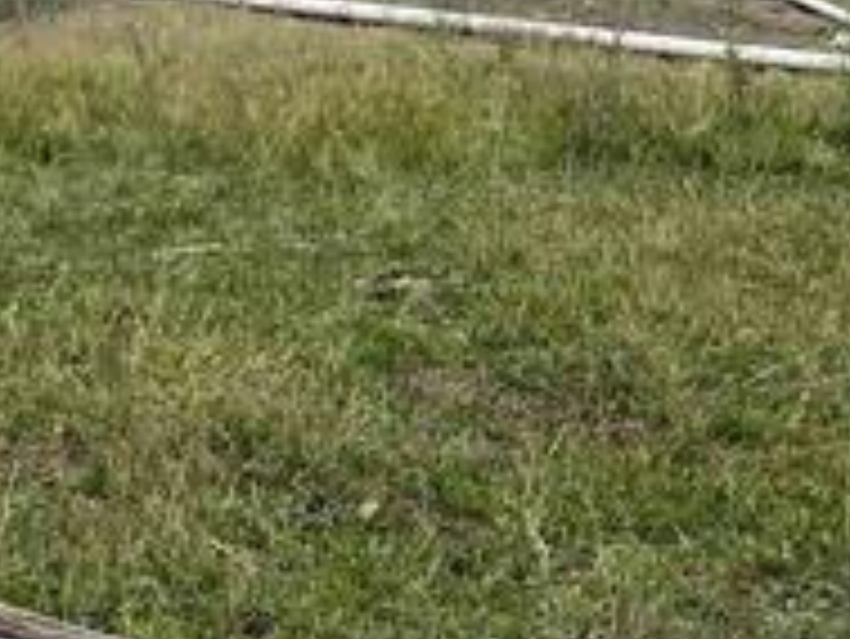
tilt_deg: -9.0
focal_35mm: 141
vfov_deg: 10.5
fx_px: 3464
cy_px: 274
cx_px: 922
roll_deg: +0.6
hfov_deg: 13.7
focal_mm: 4.2
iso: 32
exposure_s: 1/2398
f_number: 1.6
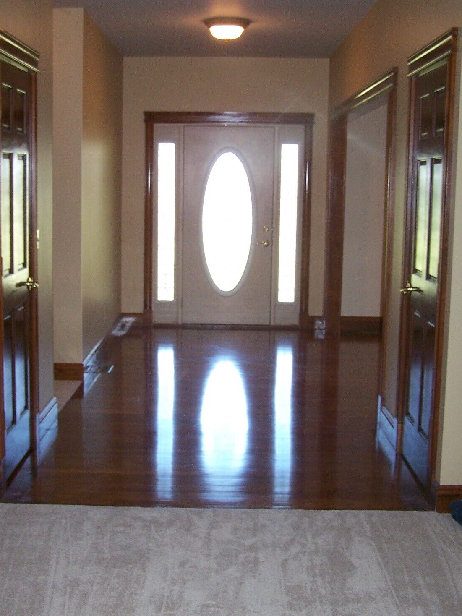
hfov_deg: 27.5
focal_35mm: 53
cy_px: 320
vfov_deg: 36.2
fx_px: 943
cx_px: 210
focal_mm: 6.3
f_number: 2.8
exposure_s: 1/60
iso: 160
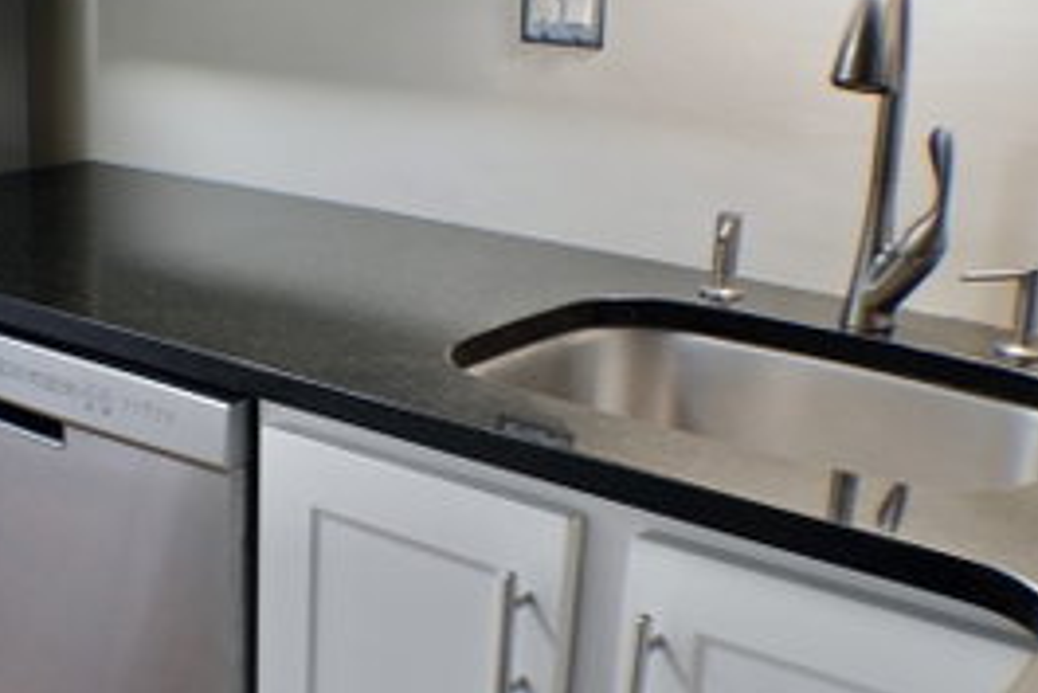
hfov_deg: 29.3
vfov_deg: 20.1
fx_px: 1959
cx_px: 284
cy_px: 384
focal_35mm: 68
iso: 800
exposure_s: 1/8
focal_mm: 25
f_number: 8
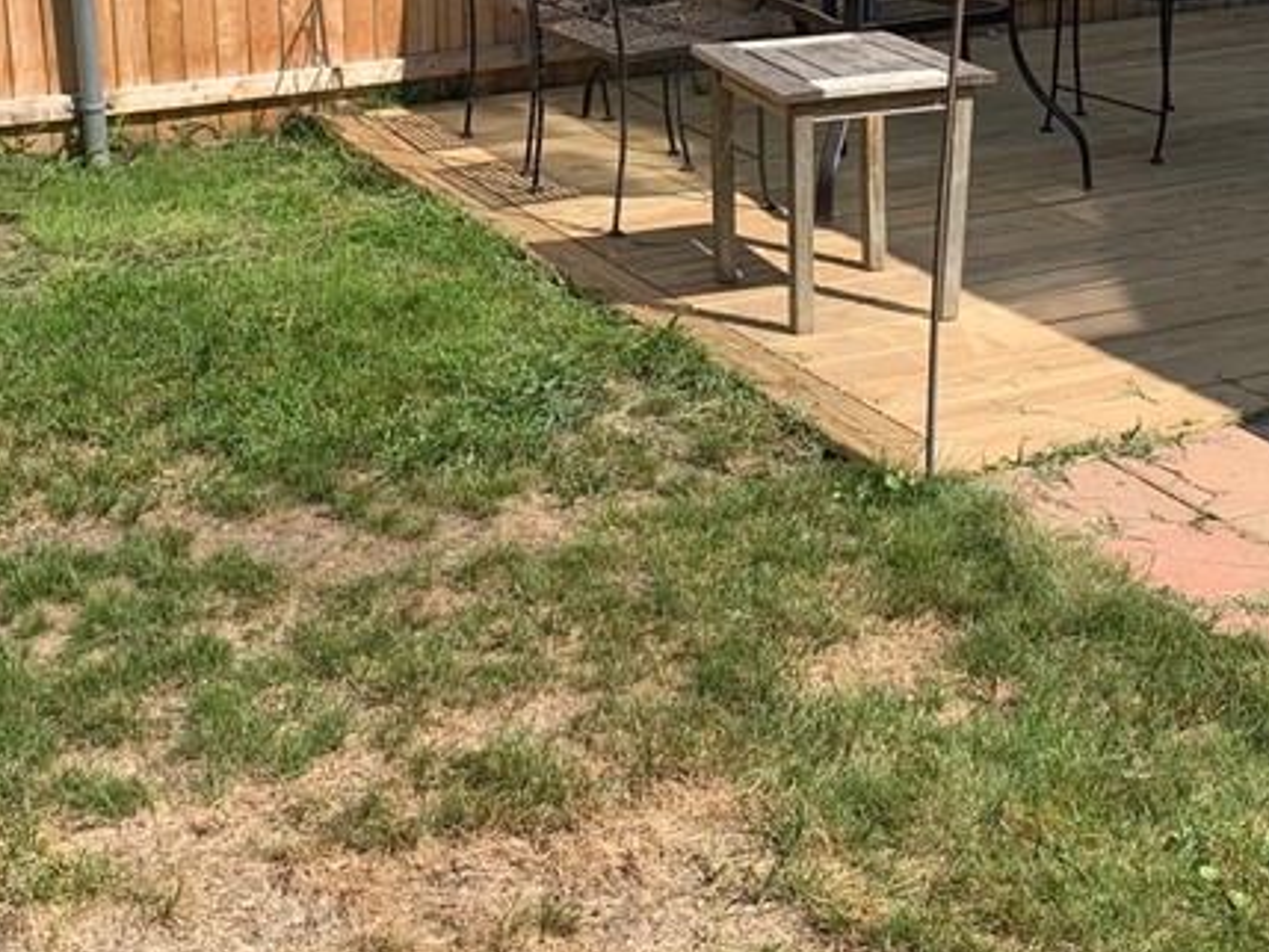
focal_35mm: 62
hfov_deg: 31.2
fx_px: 2274
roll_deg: +2.0
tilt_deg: -16.1
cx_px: 606
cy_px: 163
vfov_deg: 23.2
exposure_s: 1/864
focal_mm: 4.25
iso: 25
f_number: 1.8
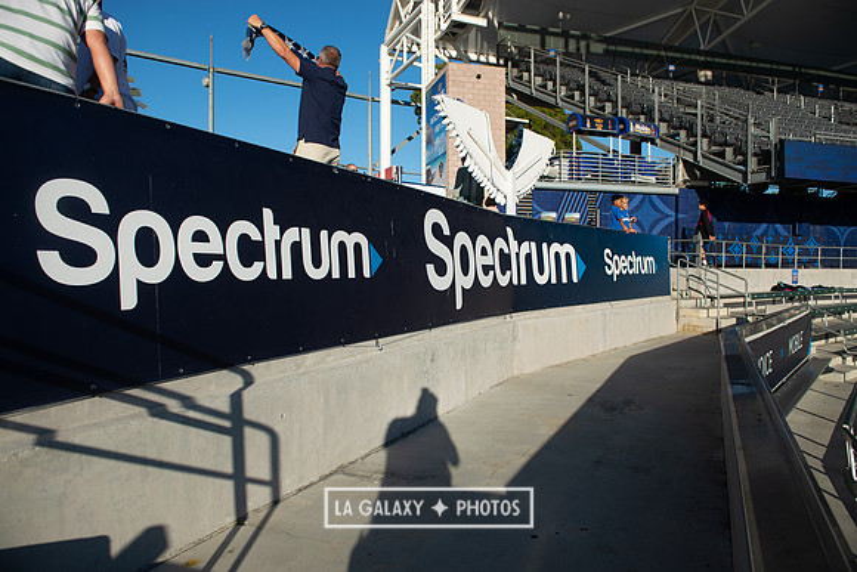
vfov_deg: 53.2
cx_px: 428
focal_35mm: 24
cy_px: 286
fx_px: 571
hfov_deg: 73.7
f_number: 4.5
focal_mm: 24
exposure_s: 1/2000
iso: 200
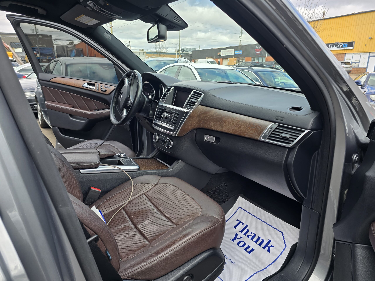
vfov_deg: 58.9
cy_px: 140
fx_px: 249
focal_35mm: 23
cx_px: 188
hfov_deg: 73.9
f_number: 1.7
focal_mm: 6.3
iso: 12
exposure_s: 1/203
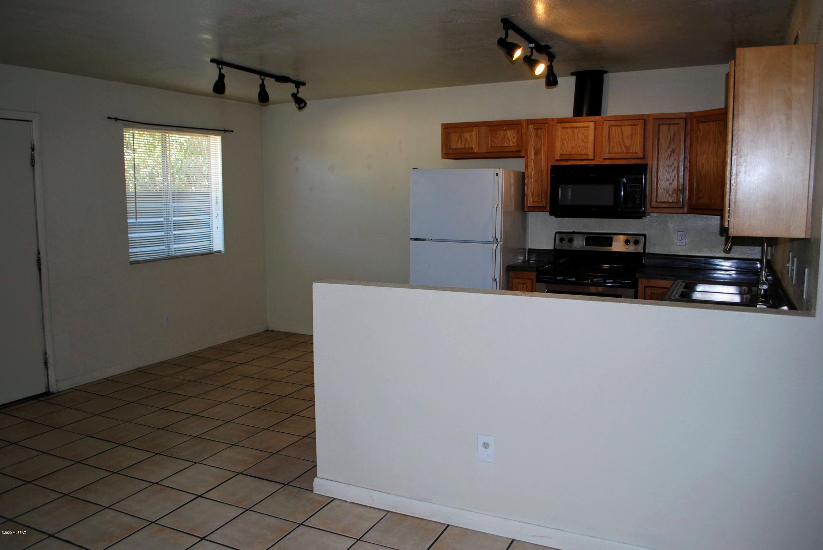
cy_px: 275
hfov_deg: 67.3
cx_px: 412
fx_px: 618
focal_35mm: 27
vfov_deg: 48.0
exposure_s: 1/60
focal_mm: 18
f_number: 3.5
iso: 200
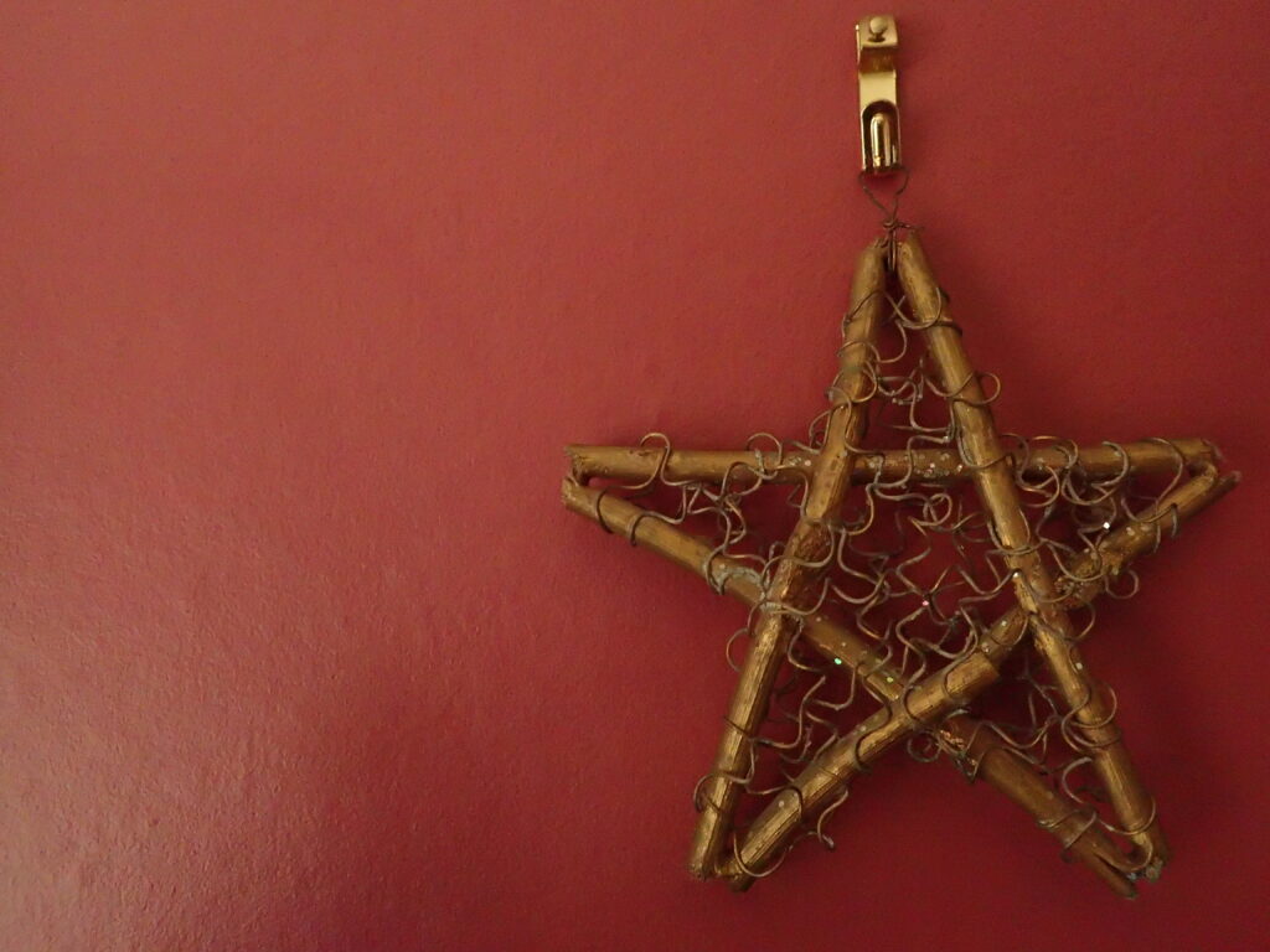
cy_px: 476
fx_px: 1101
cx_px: 635
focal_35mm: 30
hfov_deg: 60.0
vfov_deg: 46.8
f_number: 2.3
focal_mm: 5.5
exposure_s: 1/25
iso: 1600
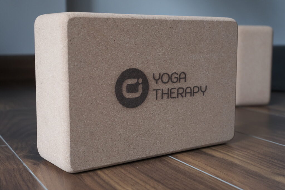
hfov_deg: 39.6
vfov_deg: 27.0
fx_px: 396
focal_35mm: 50
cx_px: 142
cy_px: 95
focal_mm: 33
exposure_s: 1/100
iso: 1250
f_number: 5.6
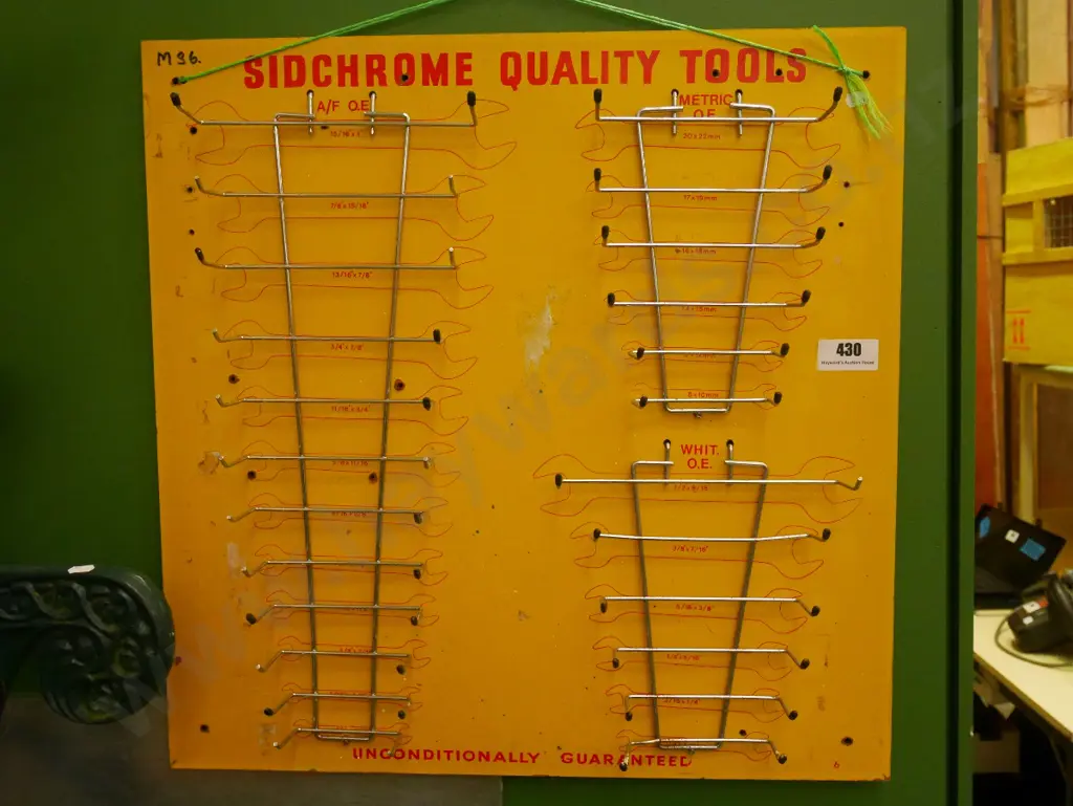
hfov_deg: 56.8
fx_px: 992
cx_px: 536
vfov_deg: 44.2
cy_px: 403
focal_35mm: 32
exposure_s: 1/320
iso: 3200
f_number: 3.9
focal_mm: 16
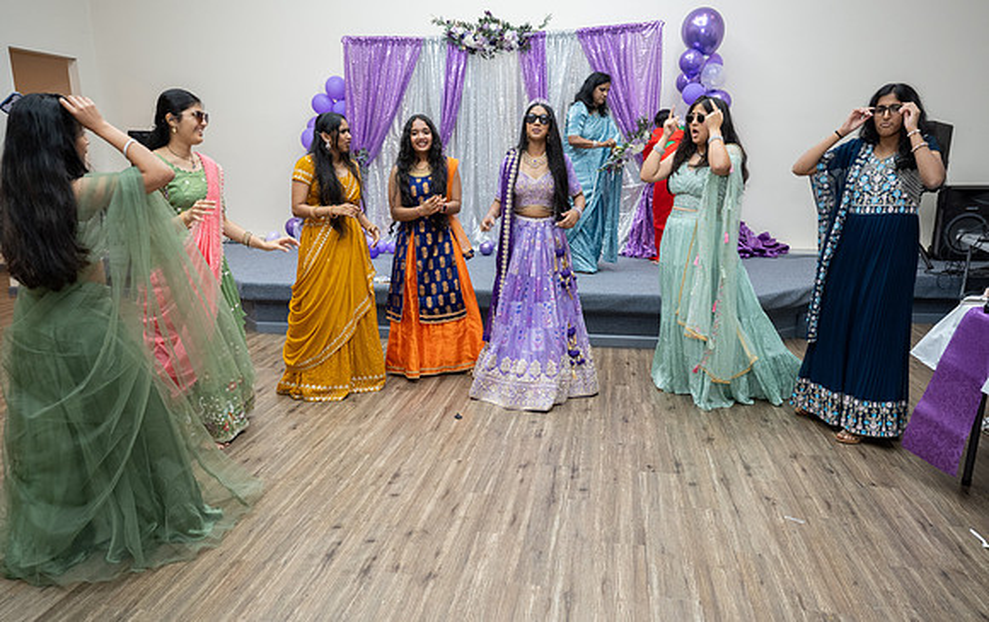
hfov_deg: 69.2
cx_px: 495
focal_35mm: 27
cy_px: 329
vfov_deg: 46.9
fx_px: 717
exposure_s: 1/160
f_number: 3.5
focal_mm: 26
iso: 1000
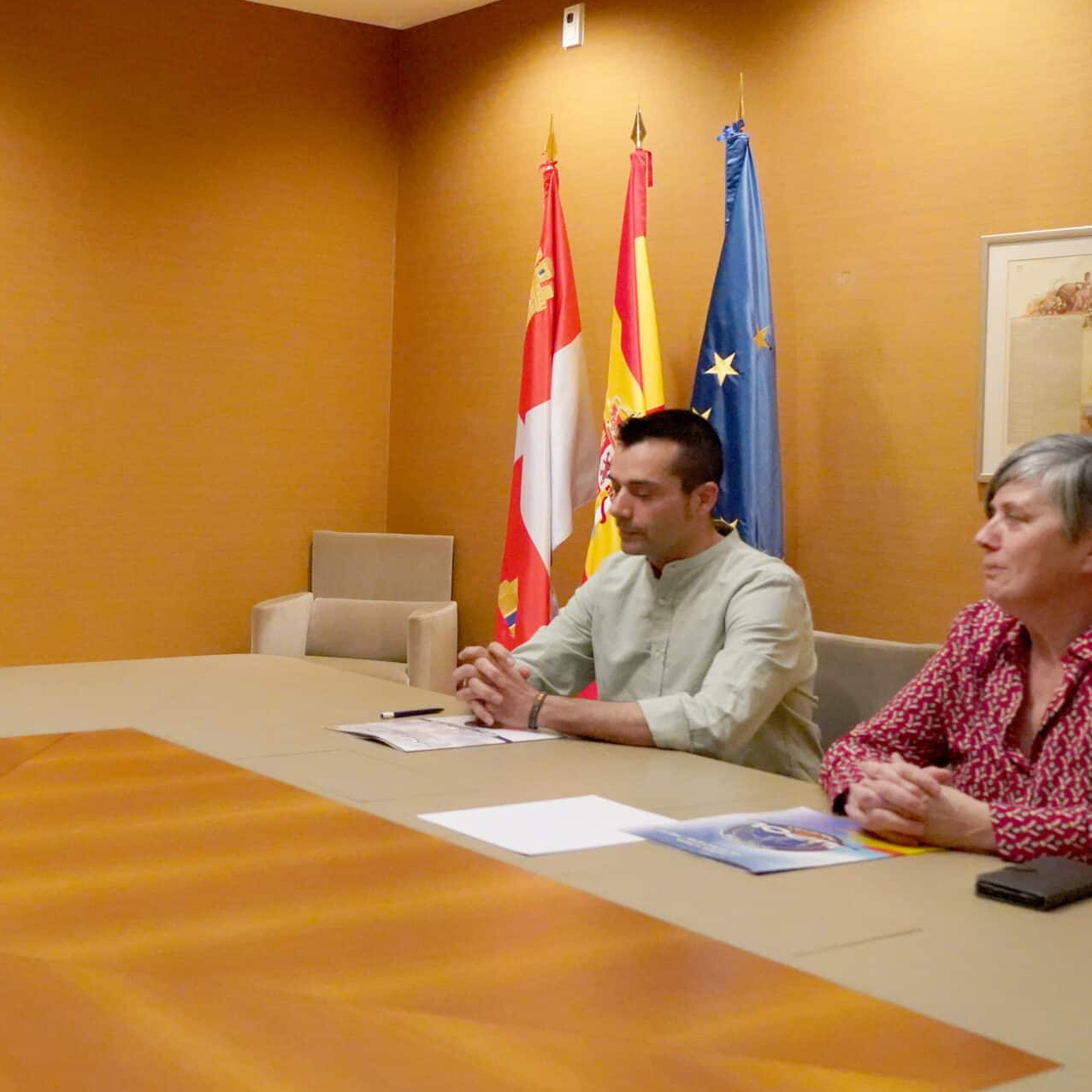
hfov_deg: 35.8
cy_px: 502
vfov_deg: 36.8
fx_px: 1642
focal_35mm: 46
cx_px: 253
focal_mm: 27
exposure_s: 1/320
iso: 12800
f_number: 4
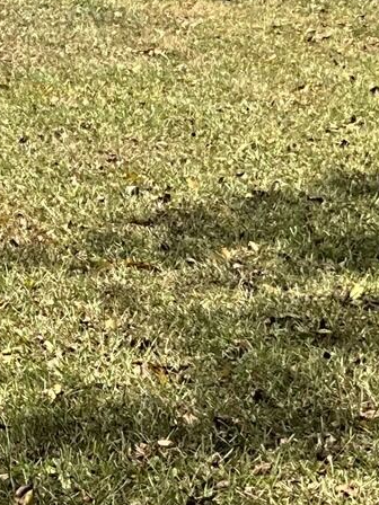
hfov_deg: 9.3
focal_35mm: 149
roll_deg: +0.6
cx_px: -409
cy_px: -26
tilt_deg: -1.7
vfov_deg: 13.0
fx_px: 2175
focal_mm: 3
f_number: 1.8
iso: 25
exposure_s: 1/944
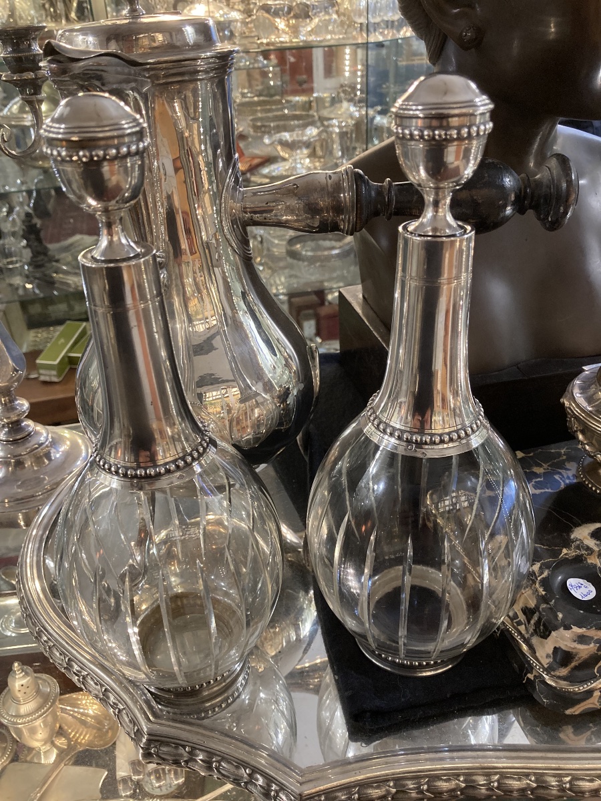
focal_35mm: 28
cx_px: 300
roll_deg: +2.6
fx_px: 648
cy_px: 400
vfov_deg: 63.4
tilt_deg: -32.2
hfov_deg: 49.7
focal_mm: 3.99
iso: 200
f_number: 1.8
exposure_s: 1/50
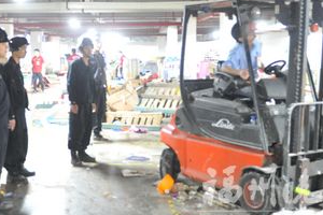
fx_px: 467
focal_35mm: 52
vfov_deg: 25.9
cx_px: 116
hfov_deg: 37.9
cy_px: 78
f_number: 2.8
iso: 10000
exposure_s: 1/15
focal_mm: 24
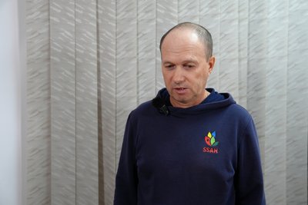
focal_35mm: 37
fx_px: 317
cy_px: 102
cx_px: 154
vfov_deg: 36.0
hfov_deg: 51.9
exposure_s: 1/160
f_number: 4
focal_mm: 37
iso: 1600
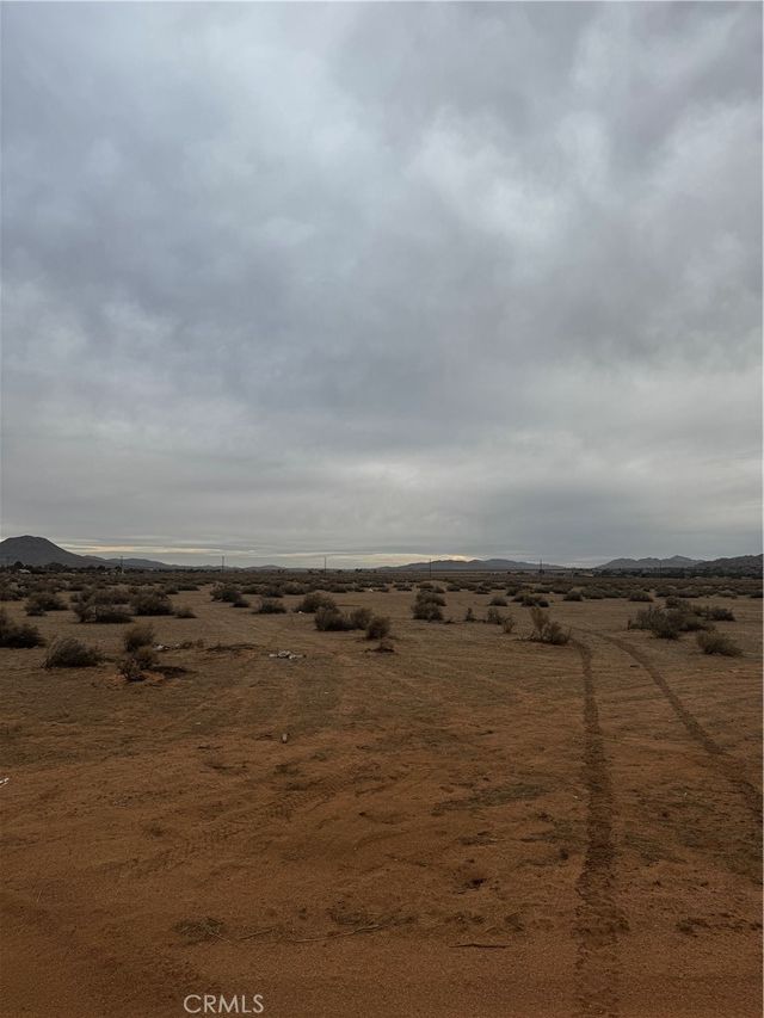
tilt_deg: +5.2
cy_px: 509
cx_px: 382
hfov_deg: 56.8
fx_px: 706
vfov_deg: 71.6
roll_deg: -1.3
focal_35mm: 24
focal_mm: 6.76
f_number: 1.78
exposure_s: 1/1488
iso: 80
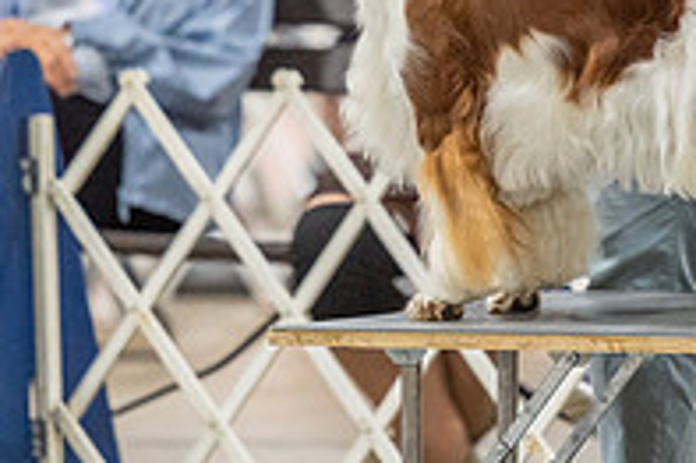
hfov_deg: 3.5
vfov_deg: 2.3
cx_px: 346
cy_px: -37
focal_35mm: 590
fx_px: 11397
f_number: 2.8
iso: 4000
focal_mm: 200
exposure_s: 1/250
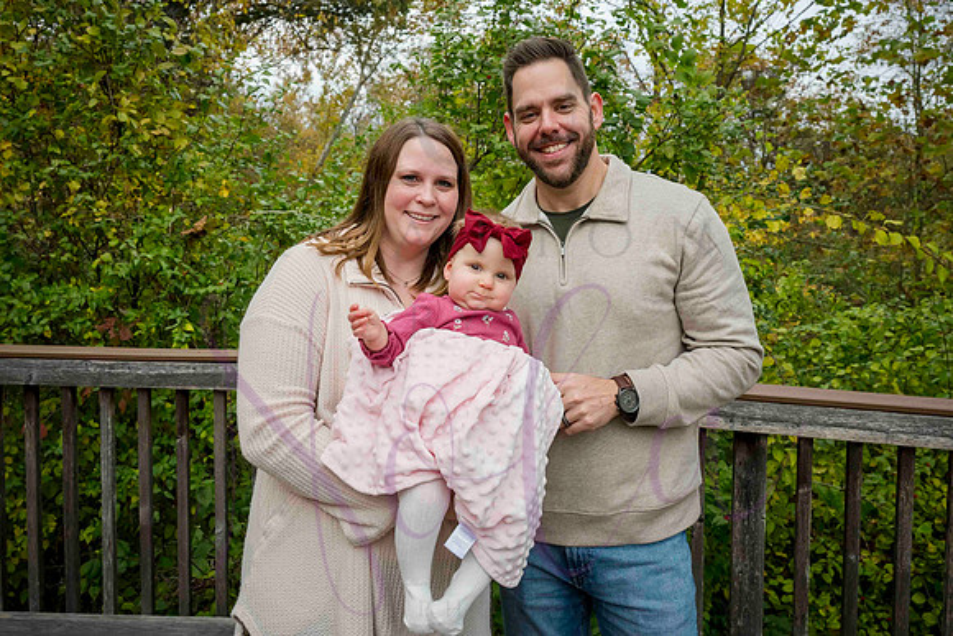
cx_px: 471
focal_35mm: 29
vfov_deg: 45.0
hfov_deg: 64.0
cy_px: 254
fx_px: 763
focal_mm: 24
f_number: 5.6
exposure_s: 1/640
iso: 400
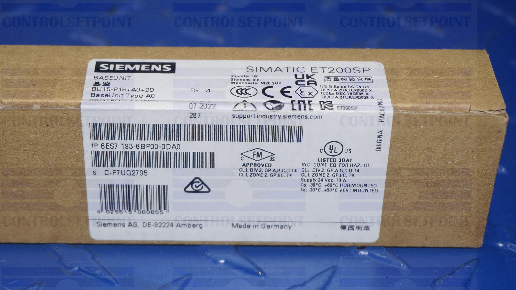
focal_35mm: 78
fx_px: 1067
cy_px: 135
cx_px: 224
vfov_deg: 15.5
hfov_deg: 27.2
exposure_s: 1/80
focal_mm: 42
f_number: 5.6
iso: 200
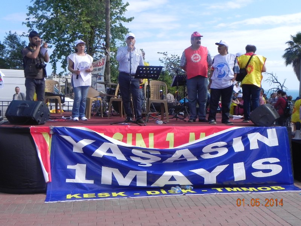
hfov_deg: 45.8
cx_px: 150
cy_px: 113
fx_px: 357
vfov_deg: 35.1
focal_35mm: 41
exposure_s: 1/356
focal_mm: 7.3
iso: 160
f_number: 7.1
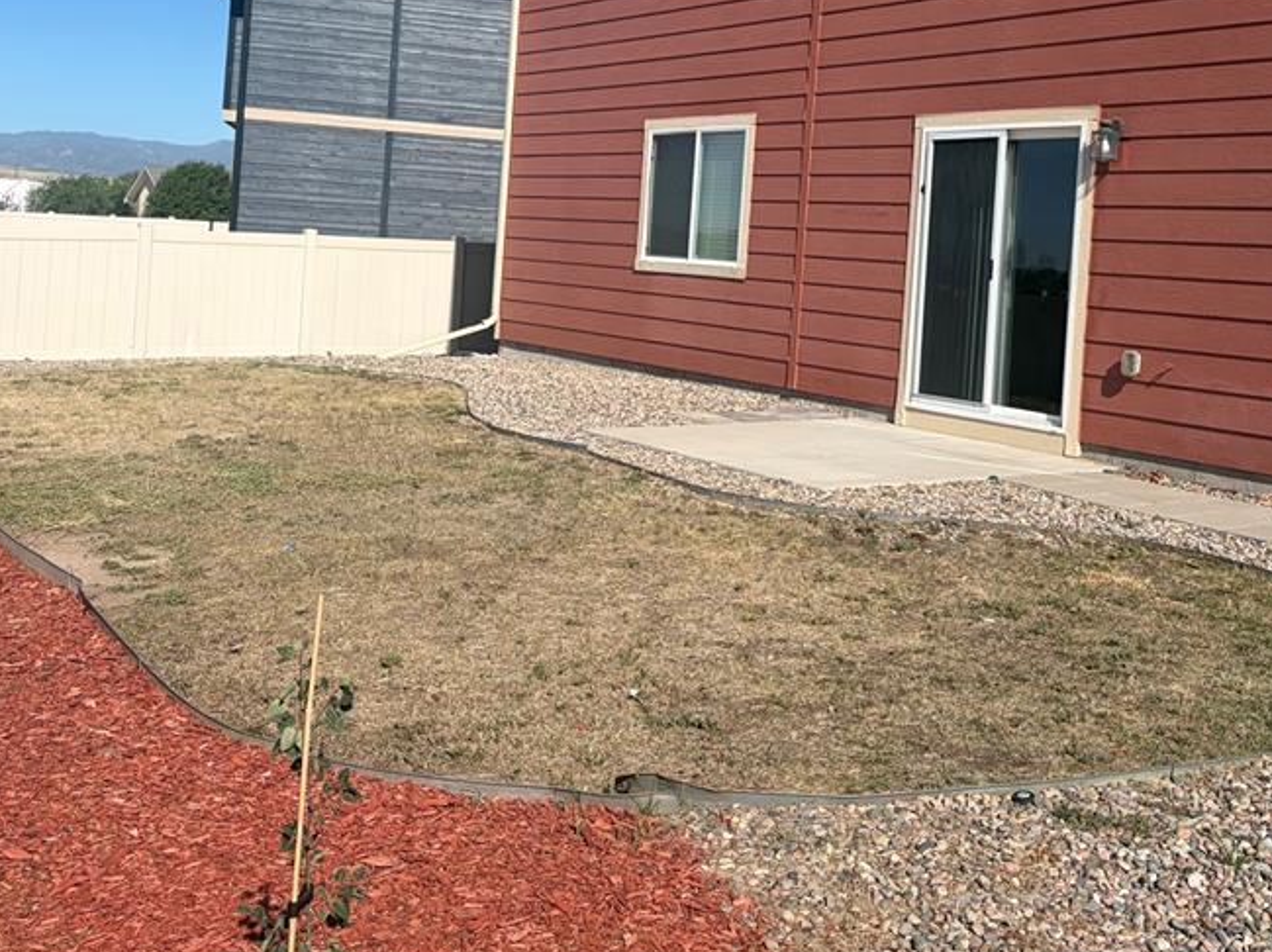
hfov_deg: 45.4
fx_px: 1506
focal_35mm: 41
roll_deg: -4.4
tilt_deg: +1.8
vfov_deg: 34.3
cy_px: 222
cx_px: 796
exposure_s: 1/3831
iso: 50
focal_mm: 5.96
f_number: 1.6
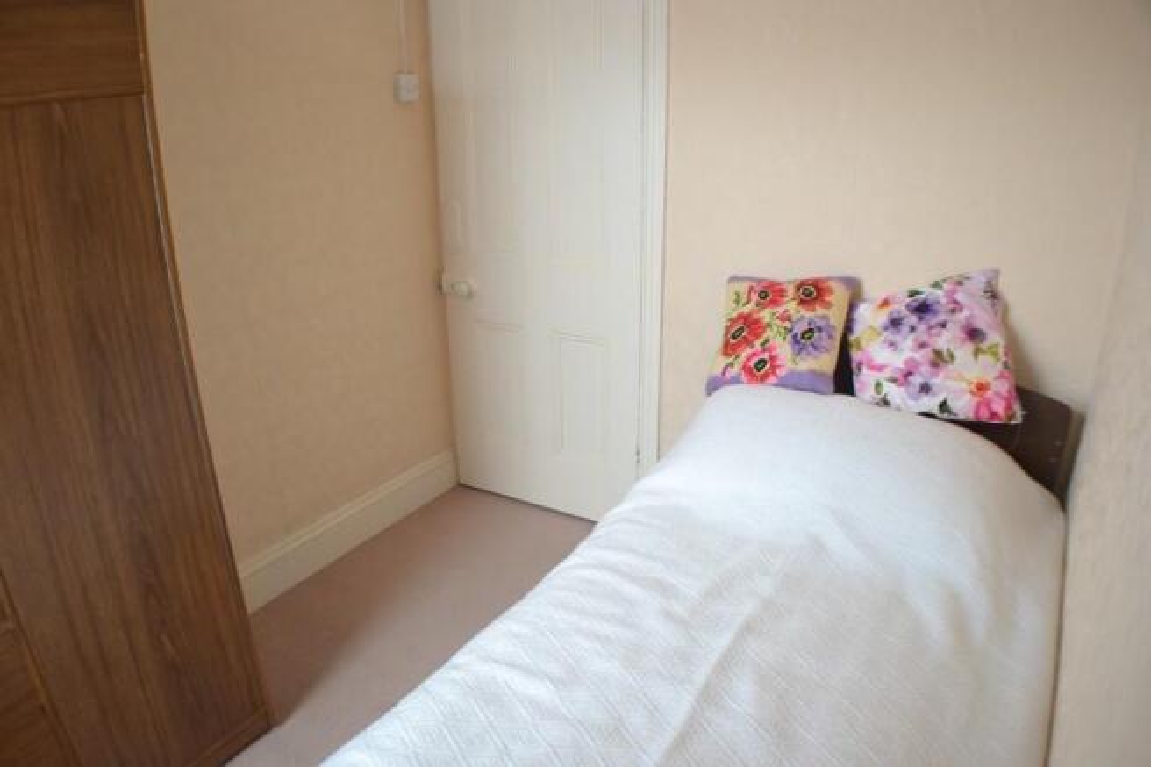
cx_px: 576
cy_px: 384
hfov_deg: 57.2
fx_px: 1055
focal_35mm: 33
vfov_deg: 39.9
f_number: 3.8
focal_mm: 22
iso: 800
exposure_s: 1/40
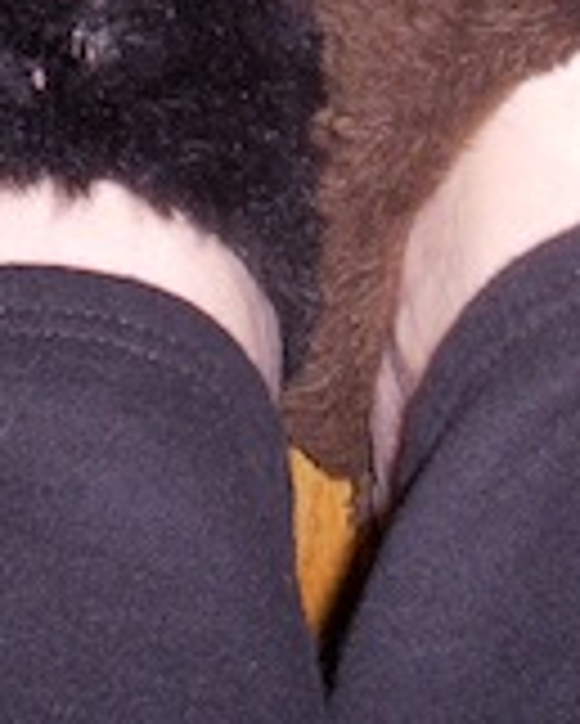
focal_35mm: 127
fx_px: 2722
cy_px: -74
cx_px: 333
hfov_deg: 12.2
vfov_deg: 14.8
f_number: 3.3
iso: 100
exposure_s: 1/30
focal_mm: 6.3
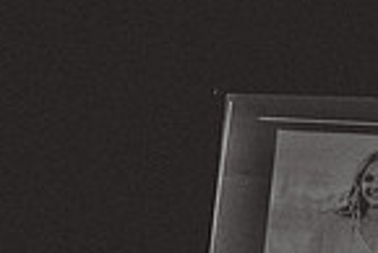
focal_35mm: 96
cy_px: 403
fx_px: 1009
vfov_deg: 13.3
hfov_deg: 18.2
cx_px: 613
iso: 2500
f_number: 2.8
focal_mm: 24
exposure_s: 1/160
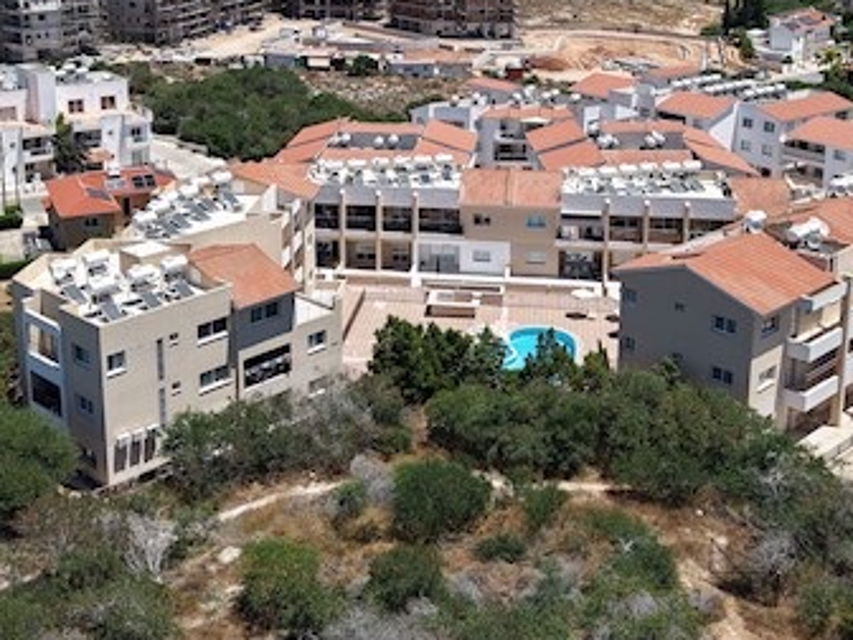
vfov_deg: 28.6
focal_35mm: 50
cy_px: 146
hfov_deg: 38.2
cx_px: 399
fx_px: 1232
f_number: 1.8
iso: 120
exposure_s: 1/4000
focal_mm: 8.67
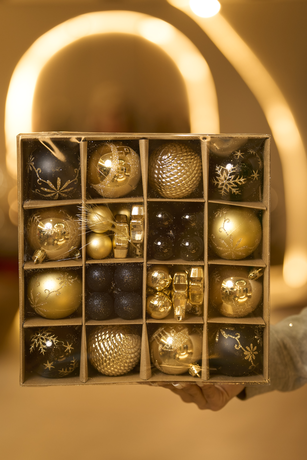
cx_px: 154
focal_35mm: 95
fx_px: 1215
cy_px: 230
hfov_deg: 14.4
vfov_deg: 21.5
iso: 800
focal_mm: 95
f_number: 2.8
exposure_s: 1/200
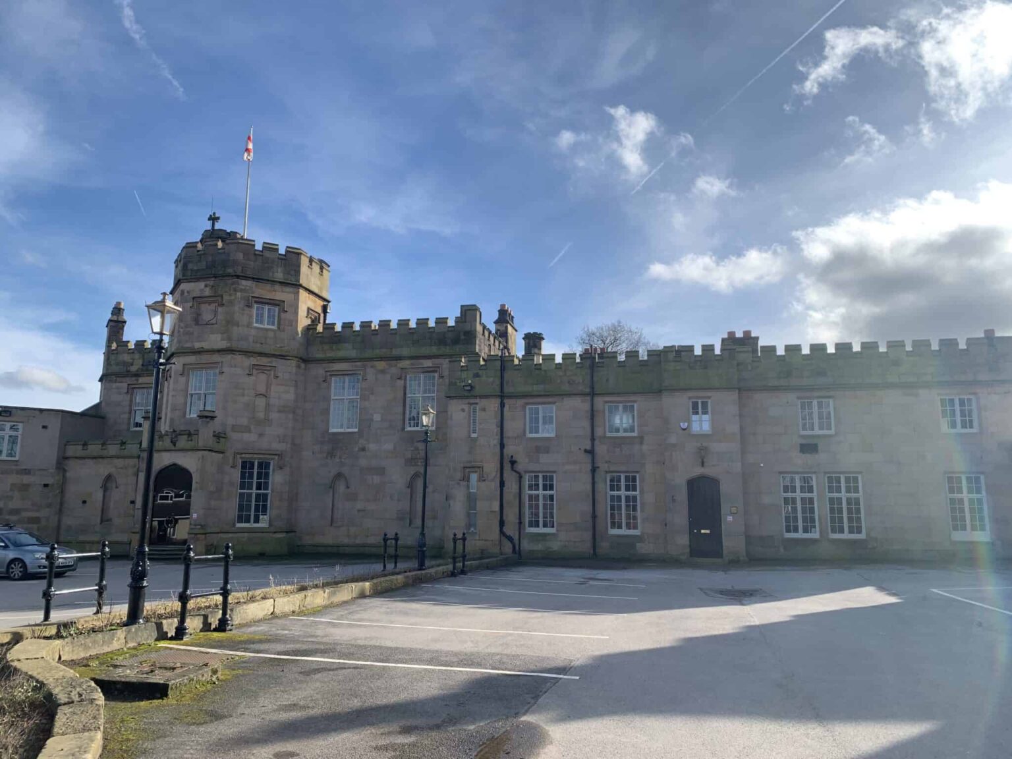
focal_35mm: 26
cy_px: 380
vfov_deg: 53.1
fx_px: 760
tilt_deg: +9.3
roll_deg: -0.1
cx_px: 506
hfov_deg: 67.3
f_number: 1.8
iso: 25
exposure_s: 1/879
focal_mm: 4.25
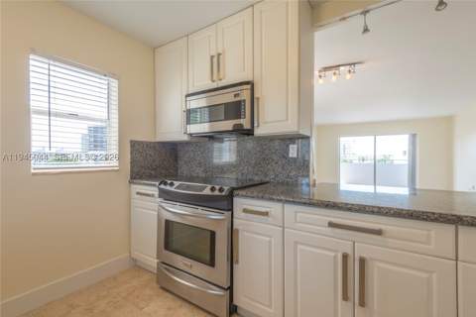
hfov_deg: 96.7
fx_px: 212
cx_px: 238
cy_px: 158
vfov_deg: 73.7
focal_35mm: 16
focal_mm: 16
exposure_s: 1/8
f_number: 11
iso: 50
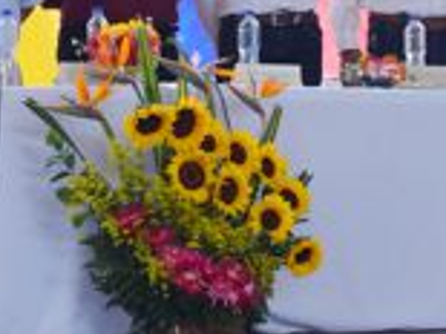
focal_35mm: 186
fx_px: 2395
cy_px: -102
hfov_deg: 10.6
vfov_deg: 7.9
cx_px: 66
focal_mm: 40
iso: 400
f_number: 6.3
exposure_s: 1/160
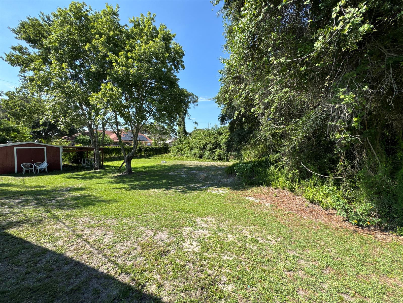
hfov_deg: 102.1
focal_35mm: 14
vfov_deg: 85.7
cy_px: 152
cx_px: 202
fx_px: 163
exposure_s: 1/741
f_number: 2.2
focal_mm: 2.22
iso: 40
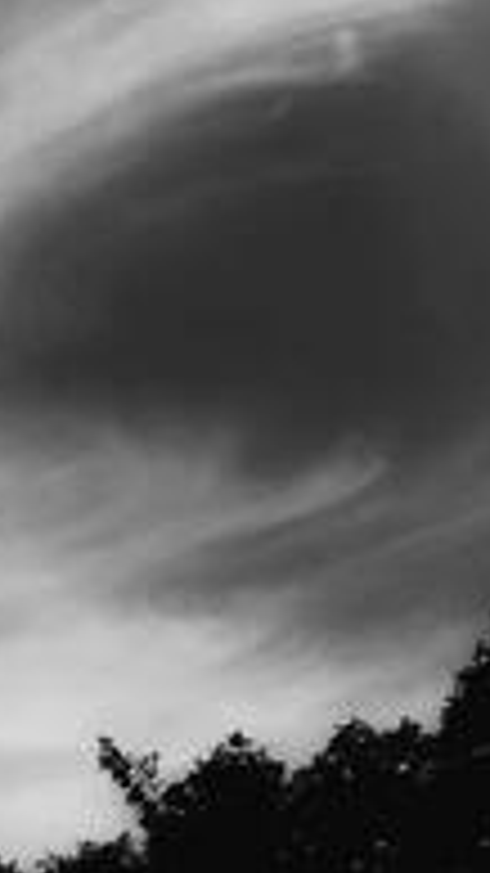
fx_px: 4277
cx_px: -27
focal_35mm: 185
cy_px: -324
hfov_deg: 6.5
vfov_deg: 11.3
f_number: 1.8
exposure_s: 1/10870
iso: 50
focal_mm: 5.58
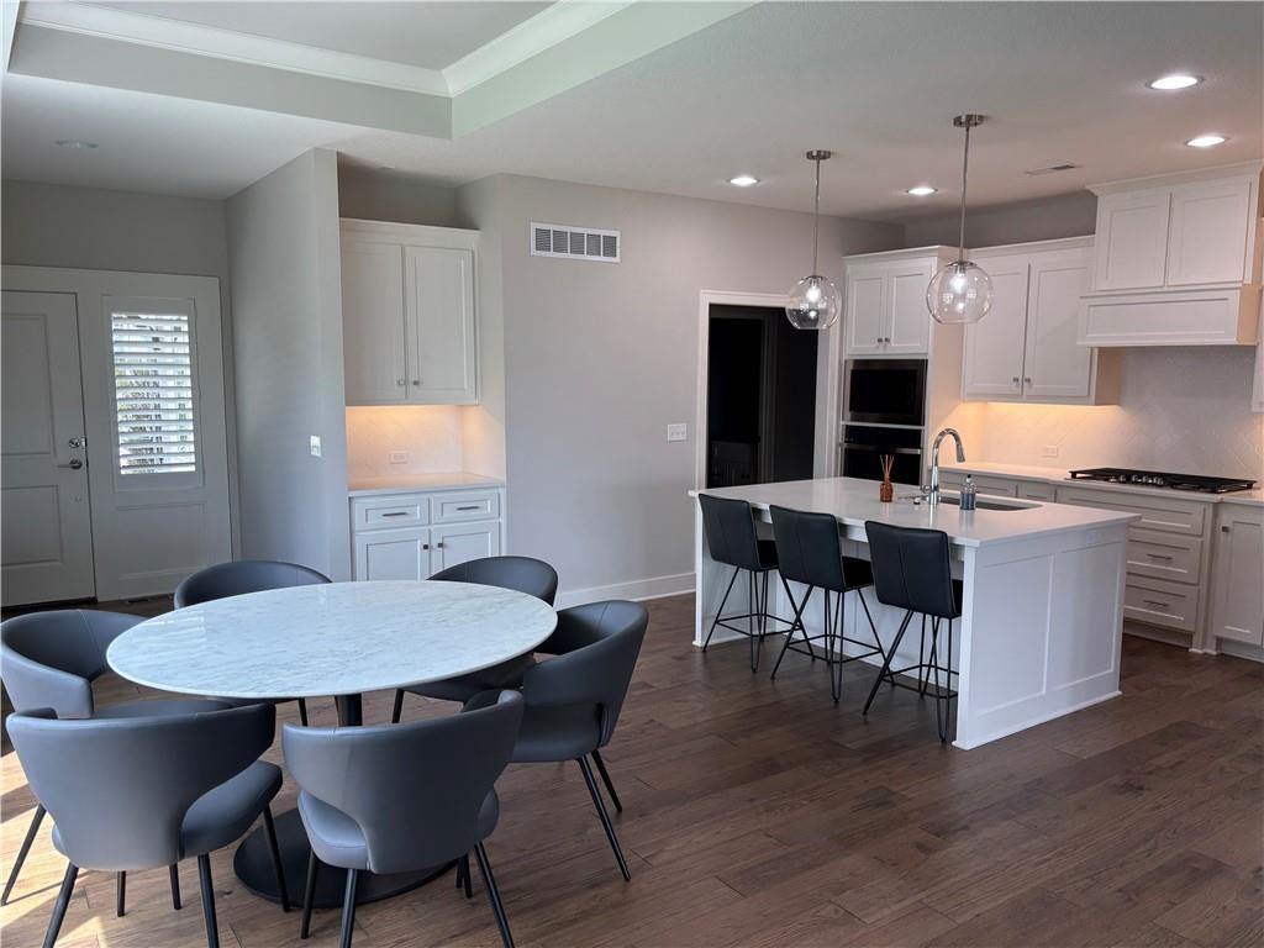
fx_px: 949
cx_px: 632
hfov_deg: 67.3
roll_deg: -0.2
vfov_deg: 53.1
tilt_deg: -7.3
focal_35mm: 26
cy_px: 474
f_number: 1.6
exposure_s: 1/120
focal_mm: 5.96
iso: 50
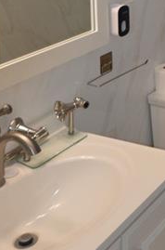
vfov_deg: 26.0
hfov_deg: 17.8
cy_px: -70
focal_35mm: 67
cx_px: 257
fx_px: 463
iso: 280
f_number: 4
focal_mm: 10
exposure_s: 1/125
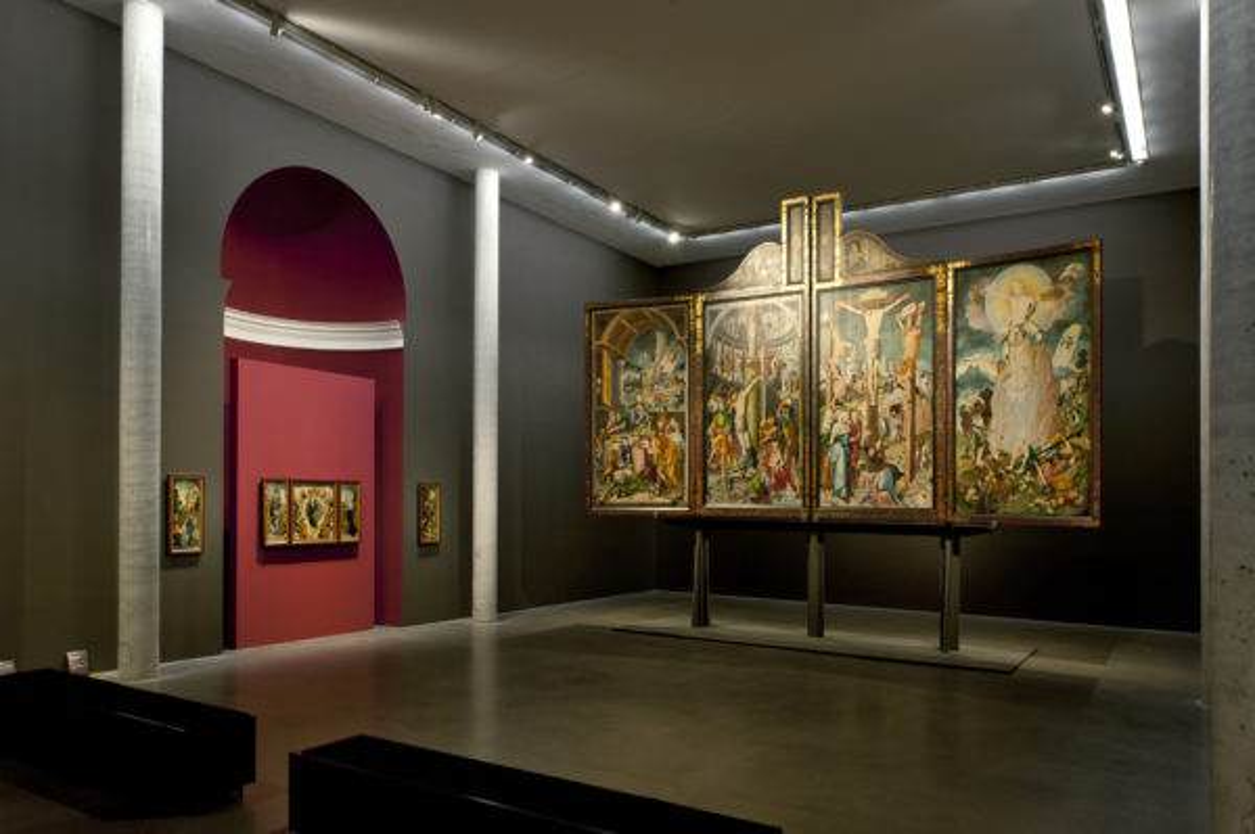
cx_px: 628
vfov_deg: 53.1
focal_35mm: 24
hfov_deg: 73.8
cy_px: 417
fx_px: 836
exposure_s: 1/1.67
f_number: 8
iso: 200
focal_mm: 24
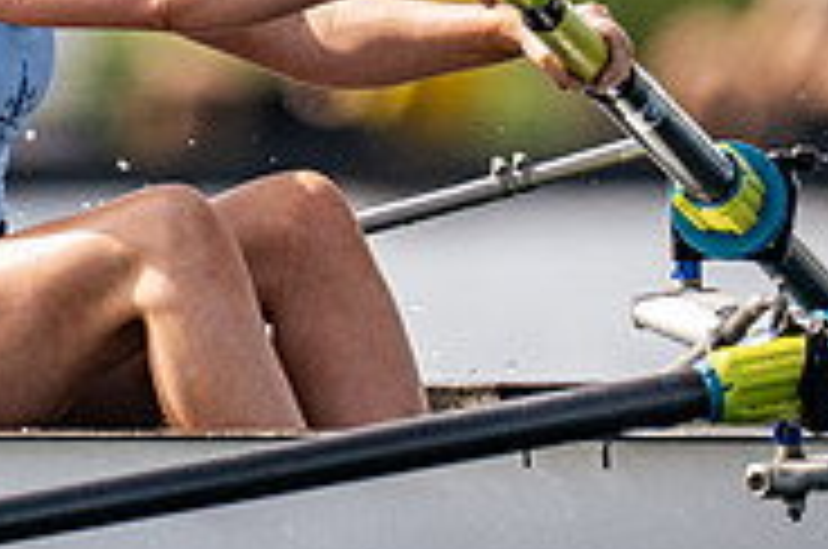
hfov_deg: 0.7
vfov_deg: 0.5
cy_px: 11
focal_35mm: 2846
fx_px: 65344
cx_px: 225
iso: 180
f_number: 4
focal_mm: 600
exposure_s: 1/2500
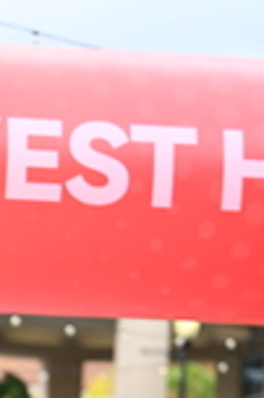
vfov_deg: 7.3
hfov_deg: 4.9
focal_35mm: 279
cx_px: -200
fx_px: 3076
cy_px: 607
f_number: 2.8
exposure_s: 1/2000
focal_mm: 77
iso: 640
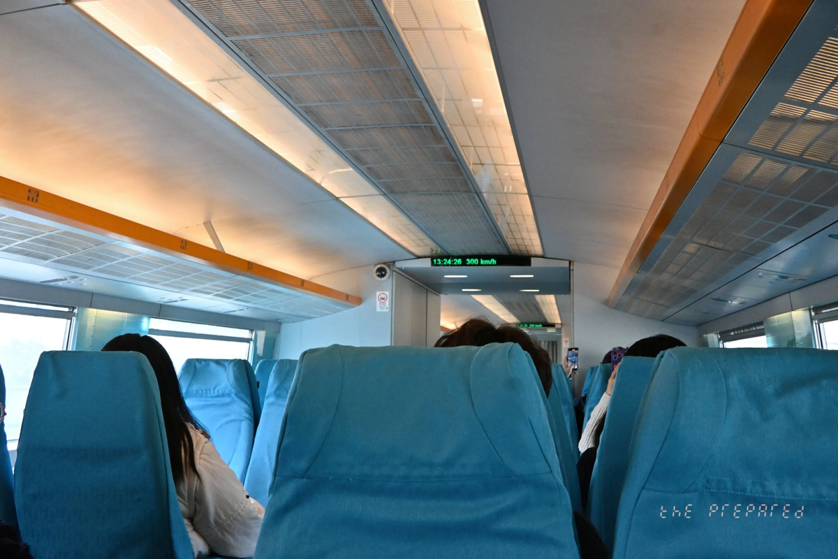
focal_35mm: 36
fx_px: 838
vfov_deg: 36.9
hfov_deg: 53.1
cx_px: 419
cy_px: 280
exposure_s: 1/200
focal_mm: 24
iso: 1600
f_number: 7.1
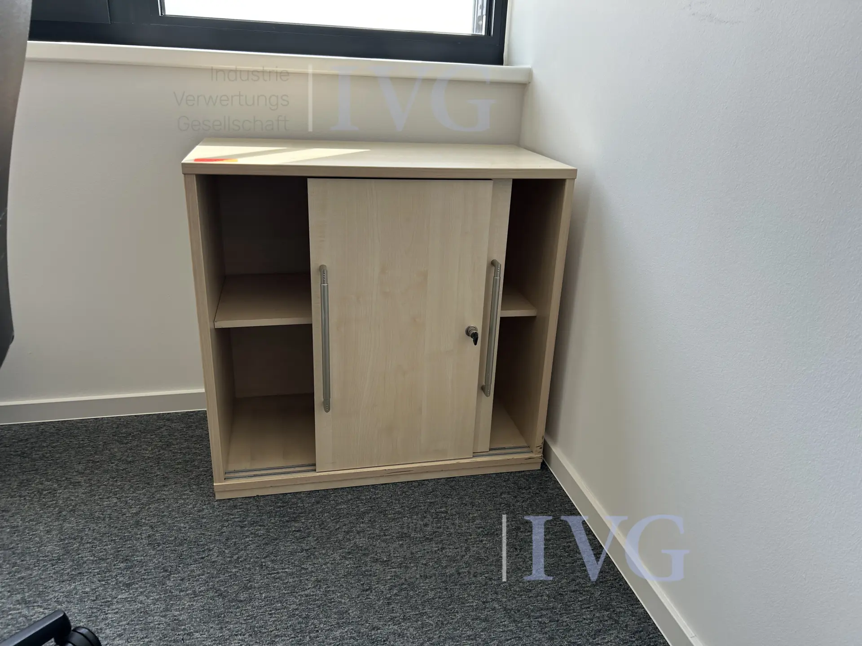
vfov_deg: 53.1
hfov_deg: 67.3
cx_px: 431
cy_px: 323
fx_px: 647
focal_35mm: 26
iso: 40
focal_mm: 5.7
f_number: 1.5
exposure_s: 1/152
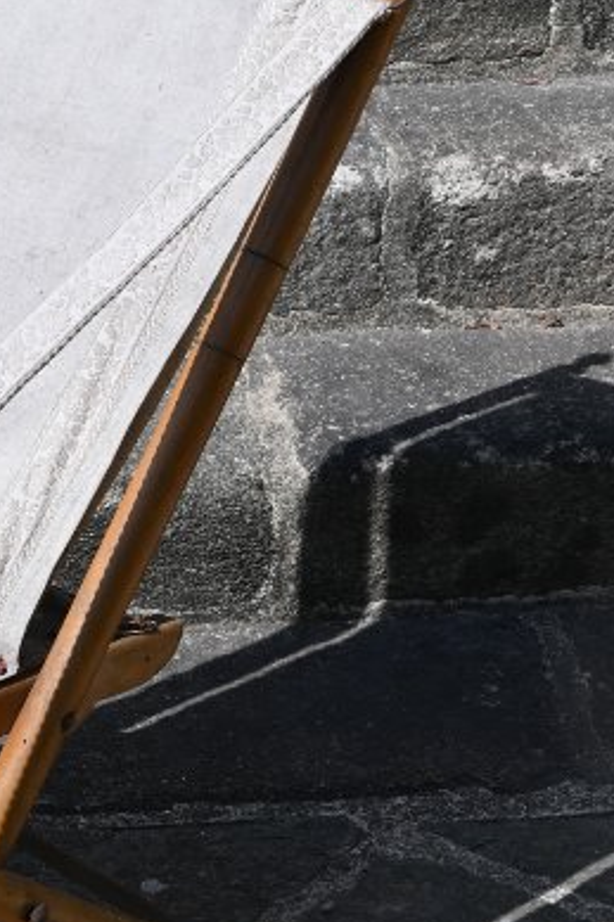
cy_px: 749
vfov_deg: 19.0
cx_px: -31
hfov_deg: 12.7
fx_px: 2728
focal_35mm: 107
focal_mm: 23
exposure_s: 1/400
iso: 100
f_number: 7.1
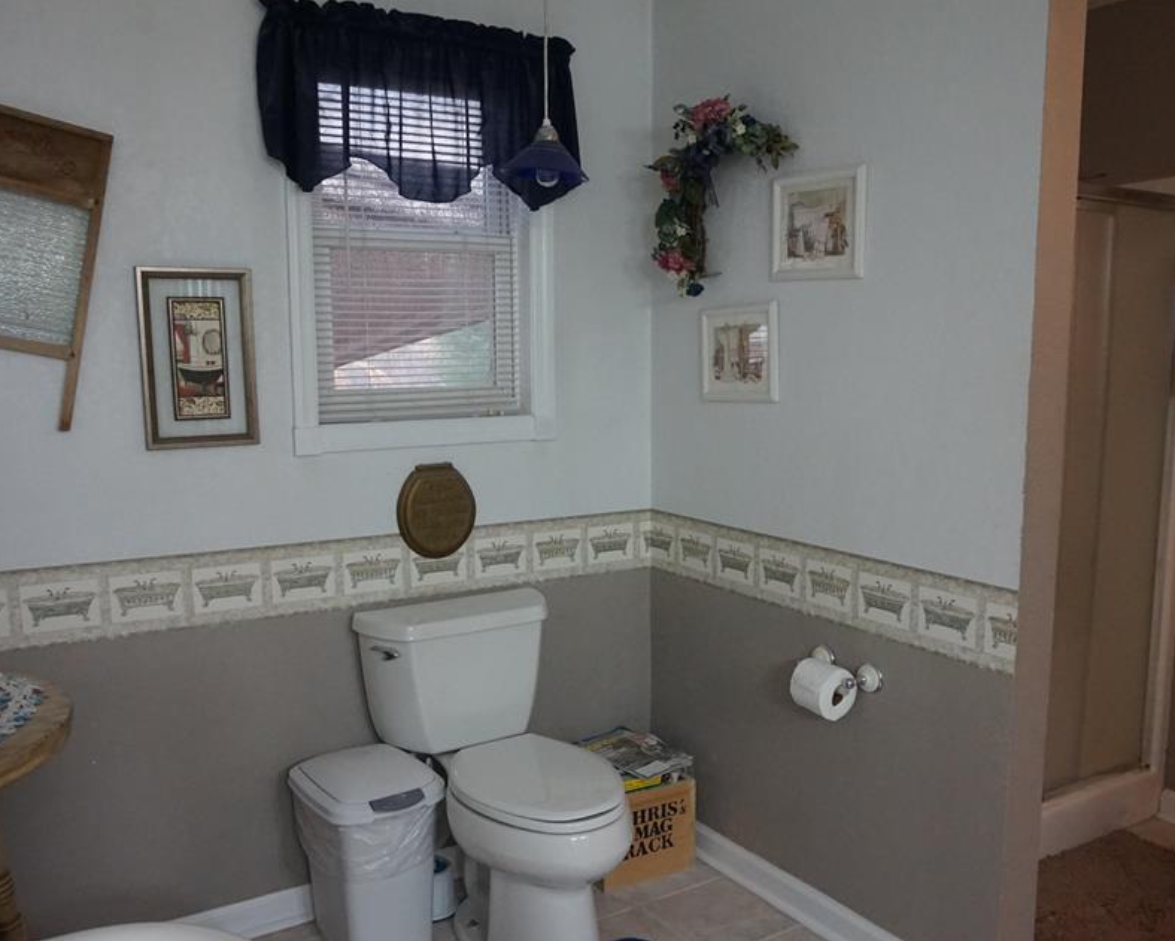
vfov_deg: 47.1
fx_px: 1078
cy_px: 503
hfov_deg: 57.1
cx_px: 635
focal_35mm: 31
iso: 2000
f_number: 3.5
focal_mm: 16
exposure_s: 1/160
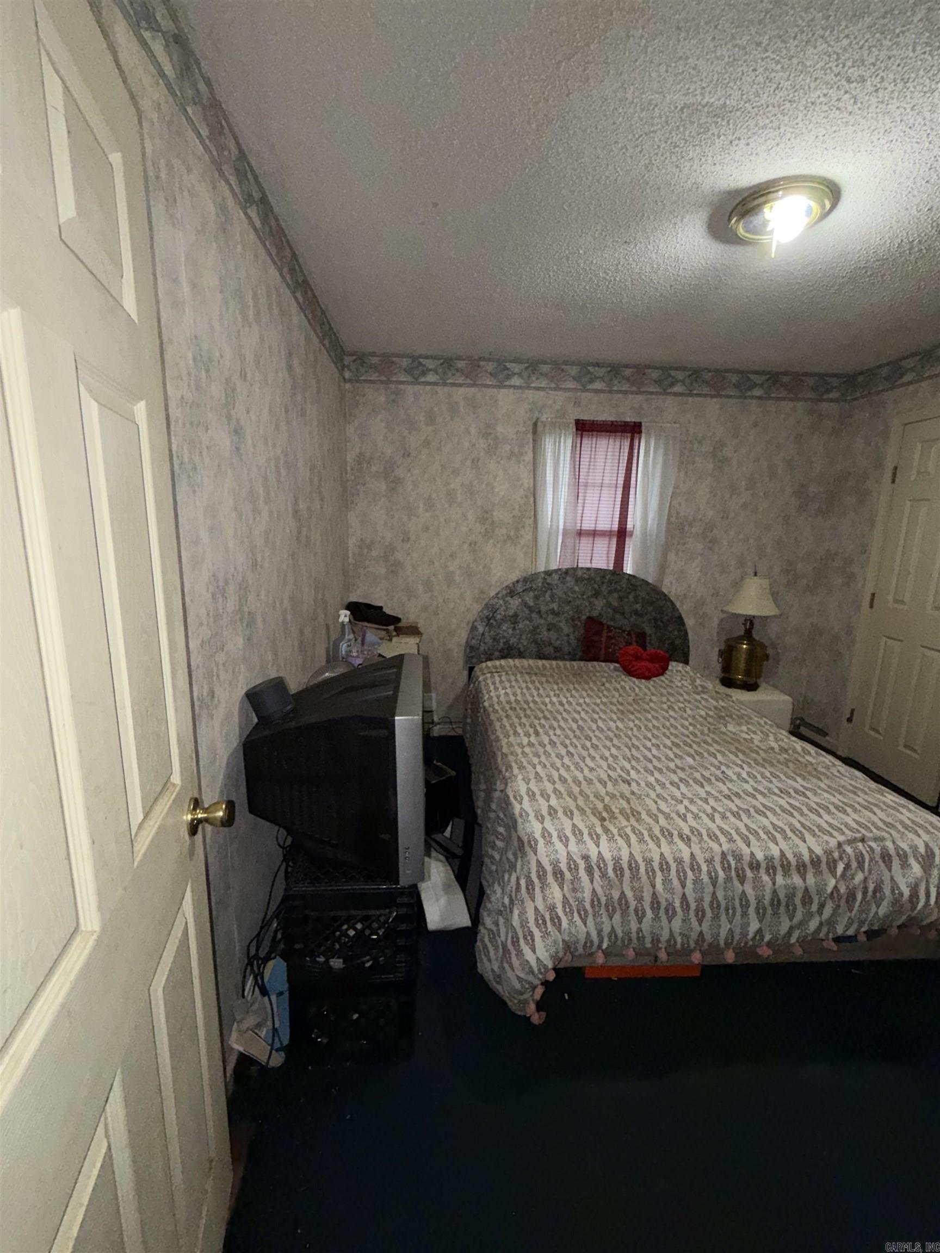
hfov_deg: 85.7
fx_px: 507
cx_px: 470
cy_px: 626
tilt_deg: -10.4
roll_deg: -1.6
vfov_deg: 102.1
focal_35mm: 14
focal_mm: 2.22
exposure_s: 1/60
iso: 200
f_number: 2.2
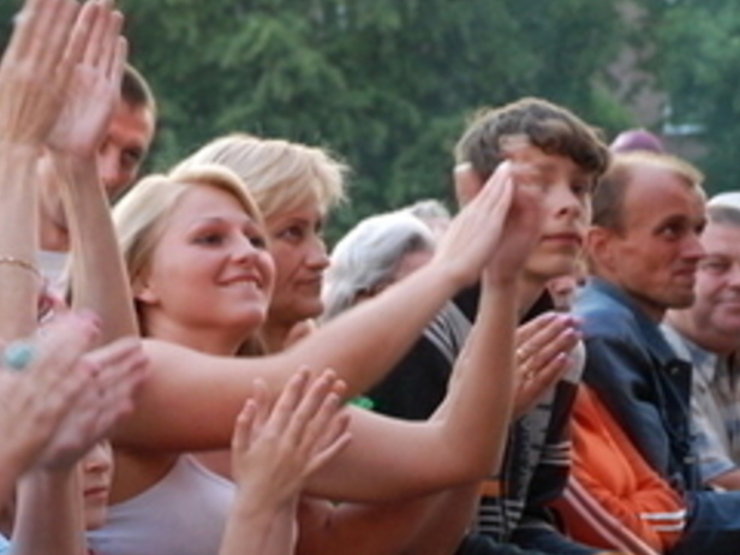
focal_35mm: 156
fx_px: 3335
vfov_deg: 9.5
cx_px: 173
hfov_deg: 12.6
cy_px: 353
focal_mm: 52
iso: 1000
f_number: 5
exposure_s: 1/90
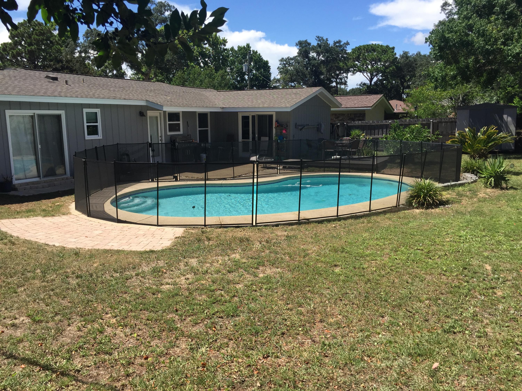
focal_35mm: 29
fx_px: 437
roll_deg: -1.7
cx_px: 261
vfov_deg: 48.2
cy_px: 196
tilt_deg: -10.5
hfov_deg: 61.7
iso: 32
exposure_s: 1/1647
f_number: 2.2
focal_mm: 4.15
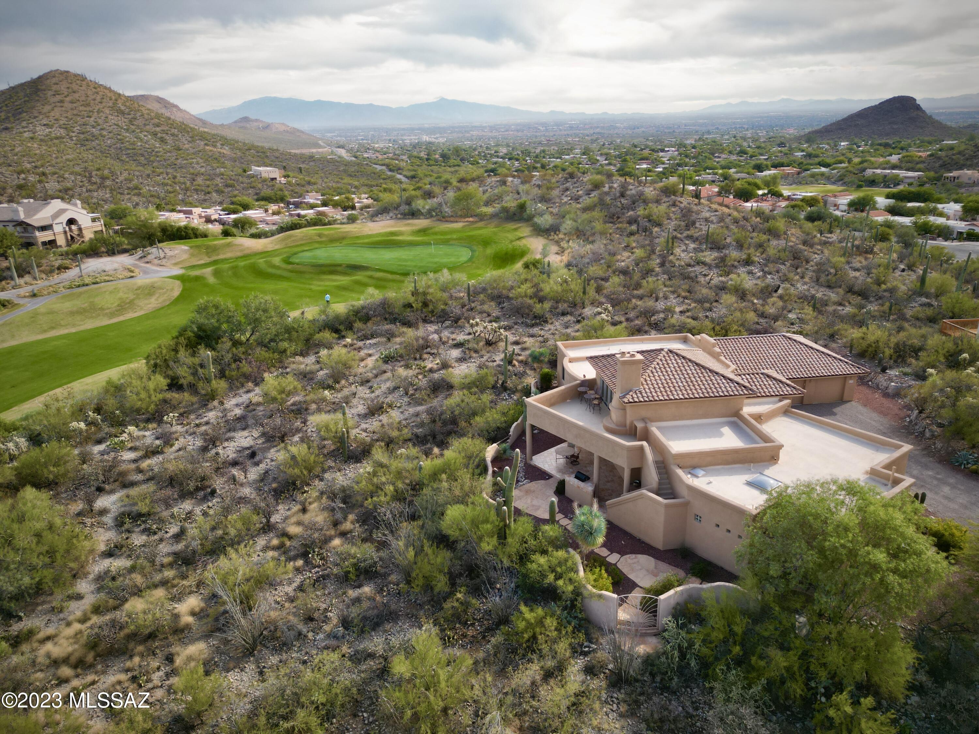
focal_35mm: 24
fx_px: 679
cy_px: 367
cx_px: 490
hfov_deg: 71.6
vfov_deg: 56.8
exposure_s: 1/1600
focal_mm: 6.72
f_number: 1.7
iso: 140
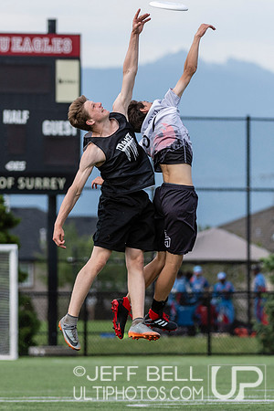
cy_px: 212
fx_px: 6079
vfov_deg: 3.9
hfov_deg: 2.6
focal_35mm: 532
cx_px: 119
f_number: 4
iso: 250
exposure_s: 1/1250
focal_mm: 220
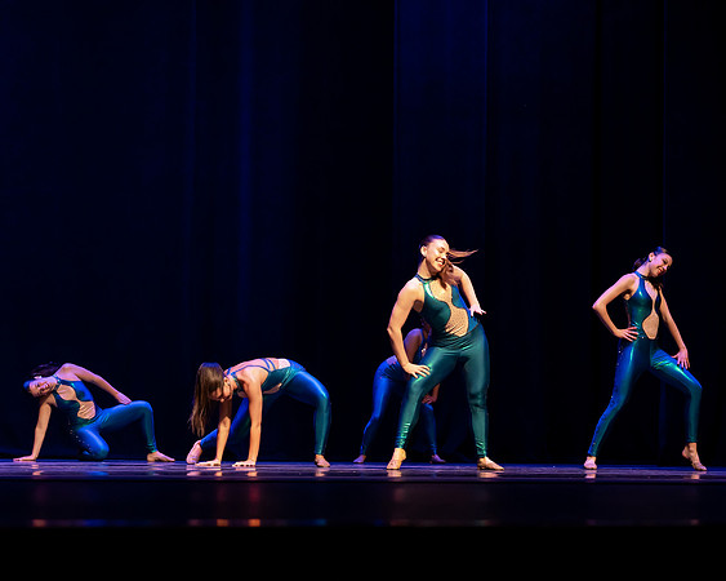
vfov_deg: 16.0
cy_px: 351
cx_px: 438
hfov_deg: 20.0
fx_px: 2058
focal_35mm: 96
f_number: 2.8
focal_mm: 68
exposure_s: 1/640
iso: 3200
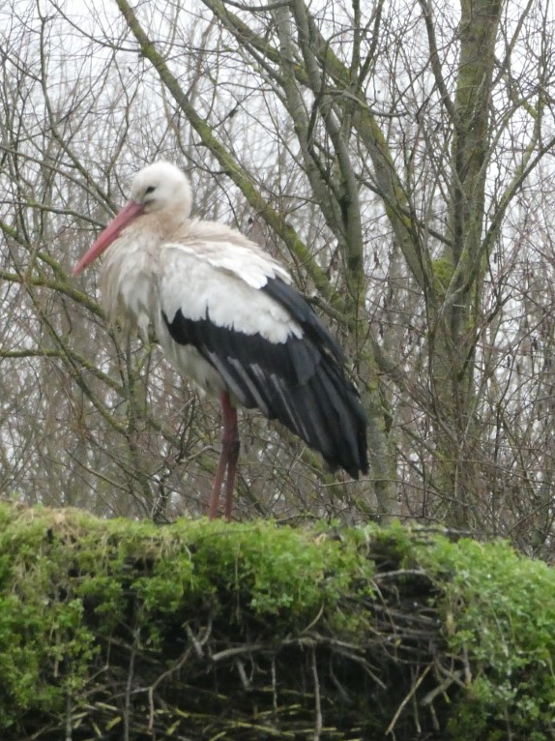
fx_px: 22117
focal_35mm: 1034
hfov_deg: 1.4
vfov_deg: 1.9
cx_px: 242
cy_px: 370
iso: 1250
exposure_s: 1/80
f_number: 6.4
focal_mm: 129
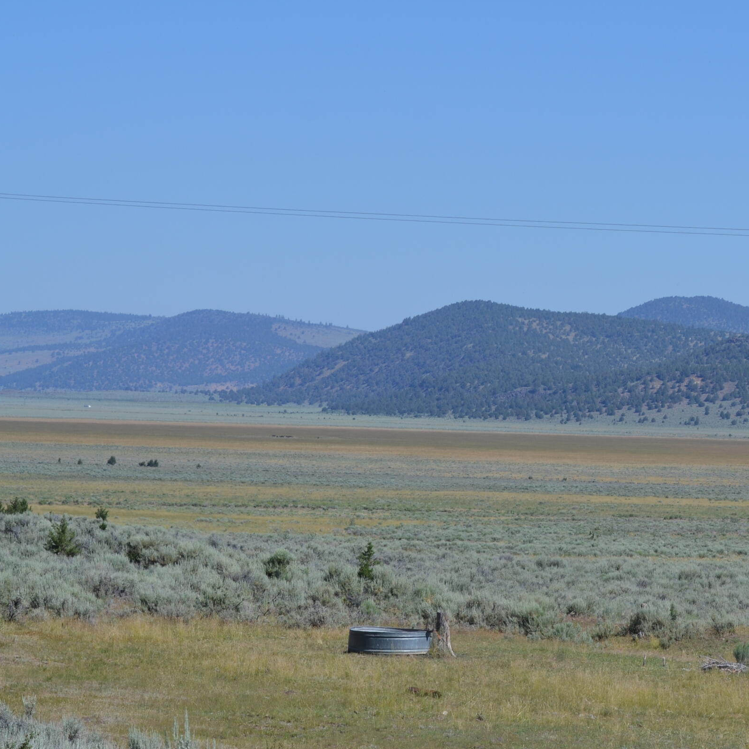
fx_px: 4015
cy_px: 350
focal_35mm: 164
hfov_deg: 10.6
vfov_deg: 10.7
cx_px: 585
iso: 100
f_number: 8
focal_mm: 68
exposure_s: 1/250
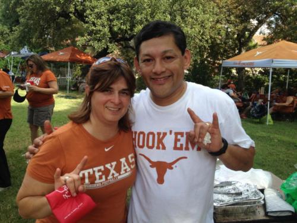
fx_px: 300
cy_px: 112
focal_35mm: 35
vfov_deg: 40.7
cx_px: 148
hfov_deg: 52.6
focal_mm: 4.28
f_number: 2.4
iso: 64
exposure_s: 1/406
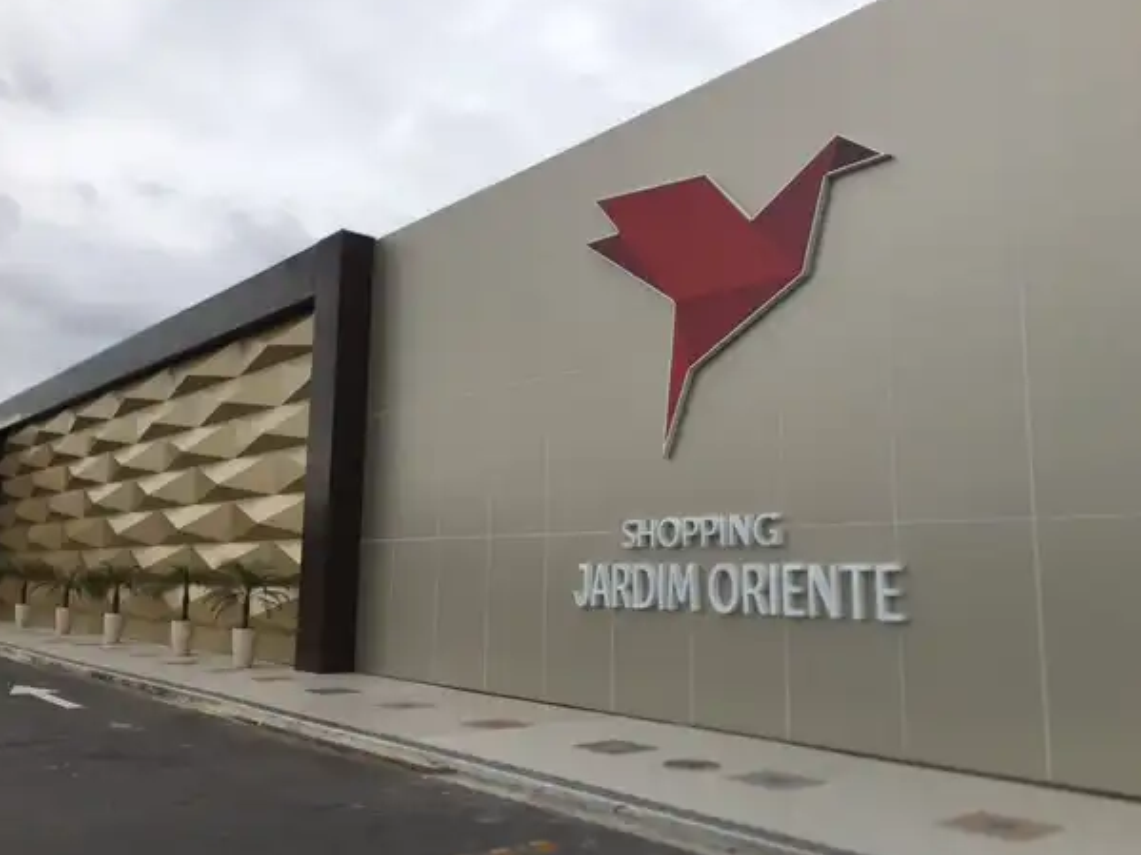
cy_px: 444
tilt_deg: +7.9
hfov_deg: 58.3
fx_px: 1022
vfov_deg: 45.4
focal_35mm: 31
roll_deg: -1.3
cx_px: 541
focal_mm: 4.15
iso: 25
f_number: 2.2
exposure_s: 1/1479
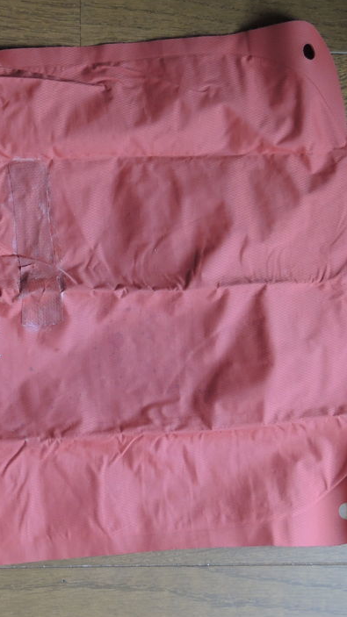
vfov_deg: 22.9
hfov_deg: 12.7
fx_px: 1523
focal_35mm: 93
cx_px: -53
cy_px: 284
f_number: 2.8
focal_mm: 11
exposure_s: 1/50
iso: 280
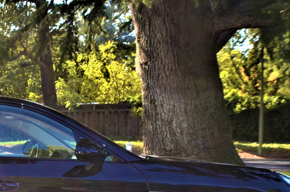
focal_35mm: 120
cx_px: -23
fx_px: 967
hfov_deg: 16.6
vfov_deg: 11.2
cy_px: 194
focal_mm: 31
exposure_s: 1/250
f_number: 4.5
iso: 100
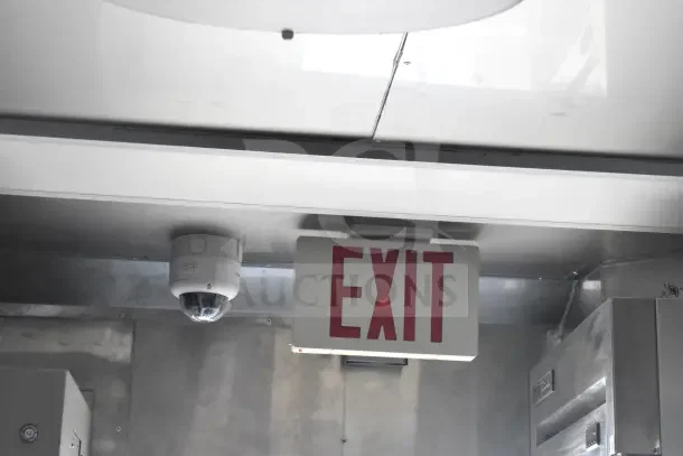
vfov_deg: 16.6
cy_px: 228
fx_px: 1565
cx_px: 342
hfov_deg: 24.6
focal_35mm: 82
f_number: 8
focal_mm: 55
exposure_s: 1/250
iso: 6400
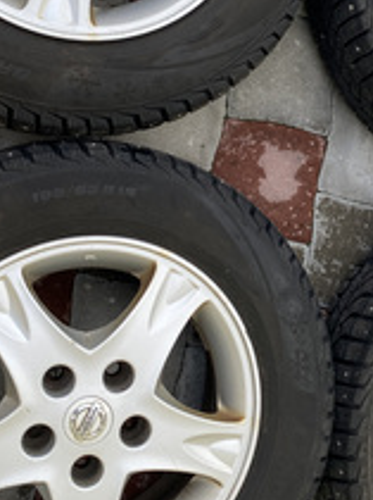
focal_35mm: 62
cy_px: 117
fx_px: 893
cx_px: 267
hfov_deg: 23.4
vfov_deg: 30.6
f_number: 1.8
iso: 32
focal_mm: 4.25
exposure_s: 1/279
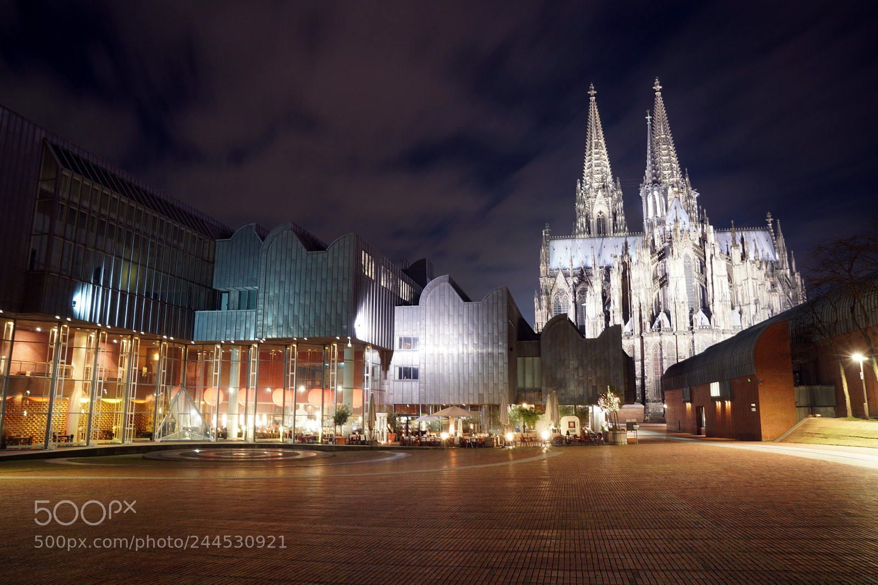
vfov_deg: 53.1
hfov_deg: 73.8
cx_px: 439
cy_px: 292
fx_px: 585
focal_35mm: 24
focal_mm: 16
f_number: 9
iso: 100
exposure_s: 30
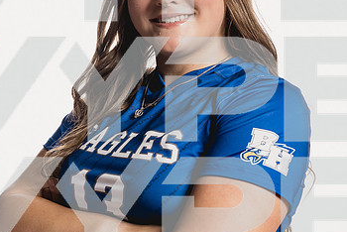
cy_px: 88
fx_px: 772
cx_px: 142
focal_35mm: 80
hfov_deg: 25.3
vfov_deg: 17.1
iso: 400
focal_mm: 46
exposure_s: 1/250
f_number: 5.6
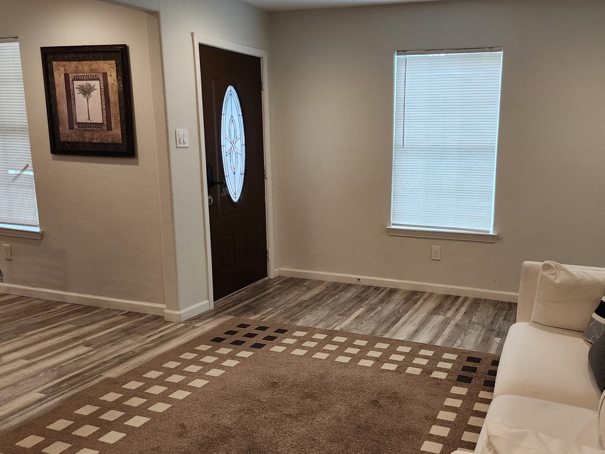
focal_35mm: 32
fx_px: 559
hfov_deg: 56.1
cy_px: 230
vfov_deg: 44.2
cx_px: 379
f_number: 1.8
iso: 200
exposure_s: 1/180
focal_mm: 6.4
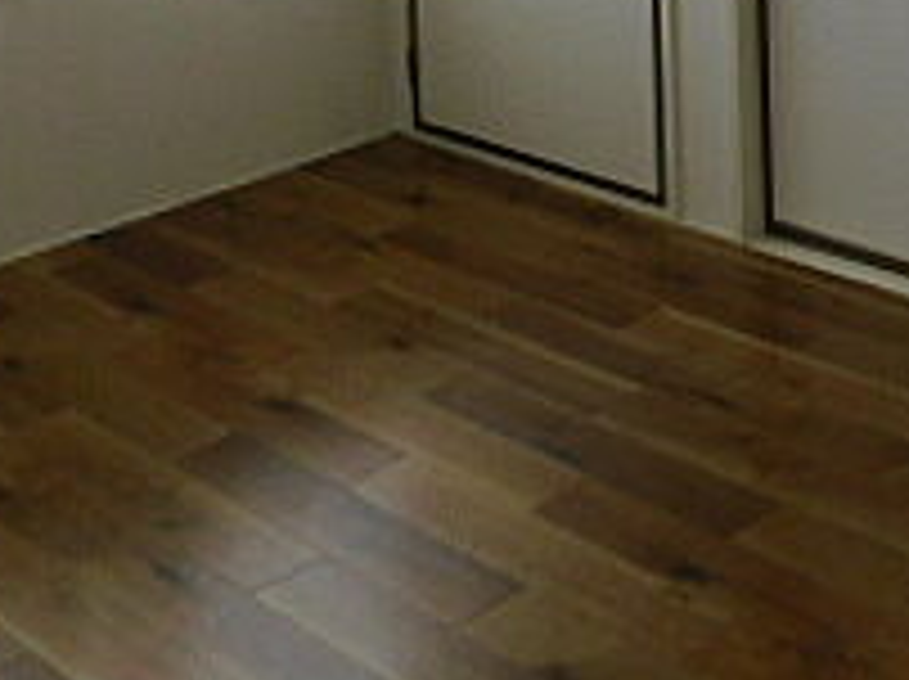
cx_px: 796
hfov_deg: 25.9
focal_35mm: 73
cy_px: -320
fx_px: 1915
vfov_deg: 18.1
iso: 125
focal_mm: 4
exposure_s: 1/160
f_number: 3
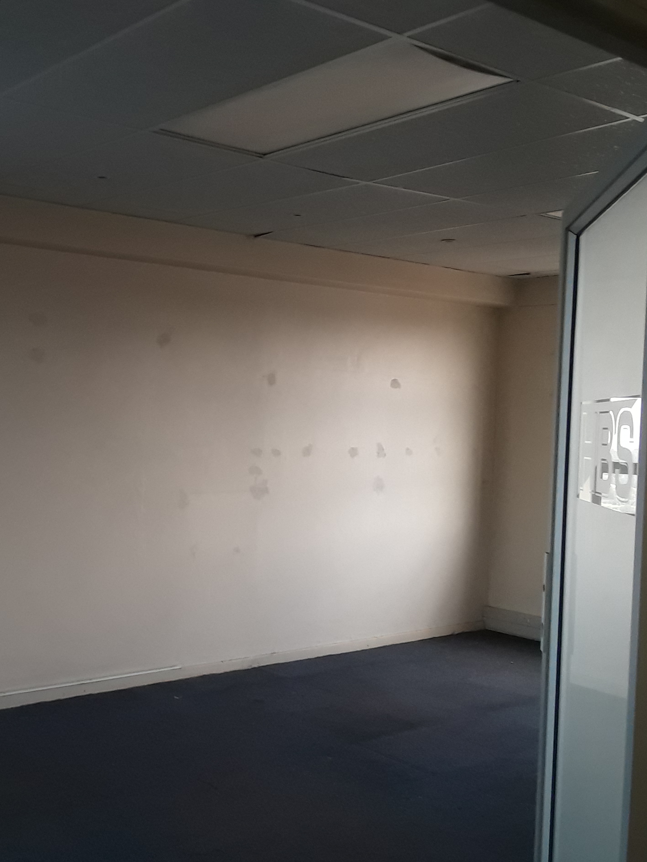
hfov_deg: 34.3
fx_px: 1022
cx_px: 150
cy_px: 438
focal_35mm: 41
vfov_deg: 45.8
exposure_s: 1/50
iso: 64
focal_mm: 2.2
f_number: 1.9
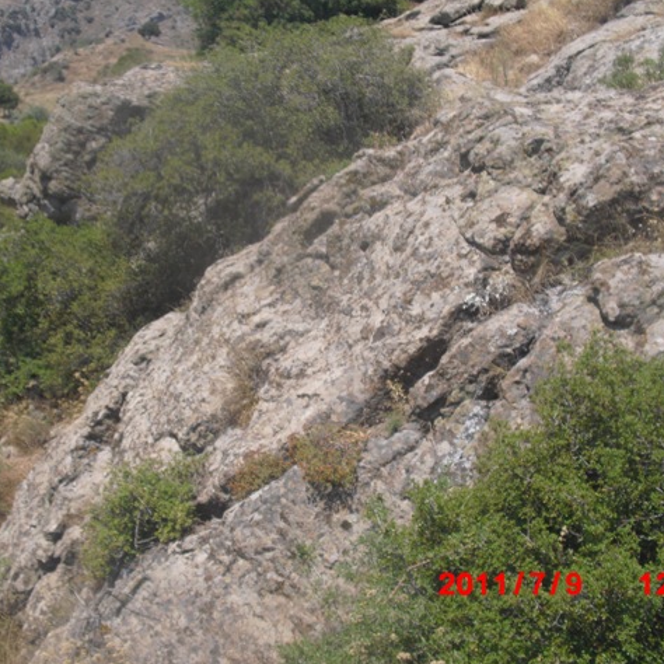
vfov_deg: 39.2
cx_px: 303
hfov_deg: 39.1
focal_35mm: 43
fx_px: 933
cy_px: 331
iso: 64
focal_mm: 6.3
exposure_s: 1/125
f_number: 7.8
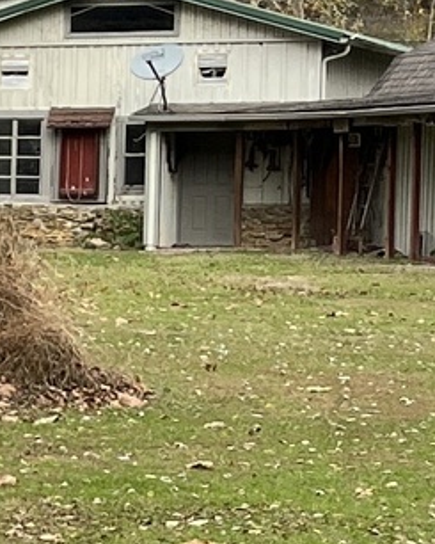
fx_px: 3072
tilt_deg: -4.0
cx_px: -616
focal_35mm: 191
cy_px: 380
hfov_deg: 7.5
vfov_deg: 10.1
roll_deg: +0.5
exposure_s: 1/1106
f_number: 1.6
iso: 50
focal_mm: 5.1
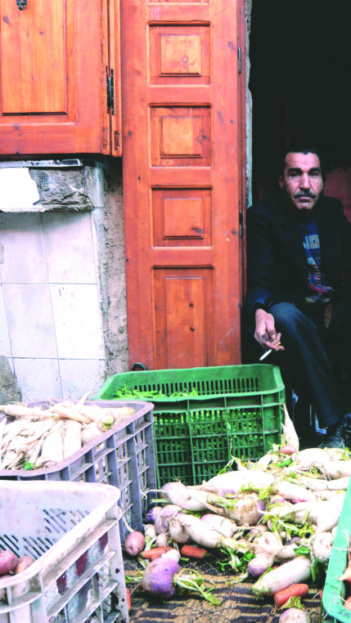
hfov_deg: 27.6
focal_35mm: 41
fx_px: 678
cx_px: 340
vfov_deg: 49.4
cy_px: 313
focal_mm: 4.6
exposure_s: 1/30
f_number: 2.8
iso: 125
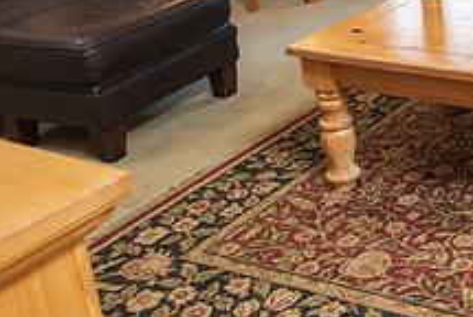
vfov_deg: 18.2
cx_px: 563
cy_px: -94
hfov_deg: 25.9
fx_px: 921
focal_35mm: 70
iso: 1250
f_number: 4
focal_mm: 26
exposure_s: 1/100
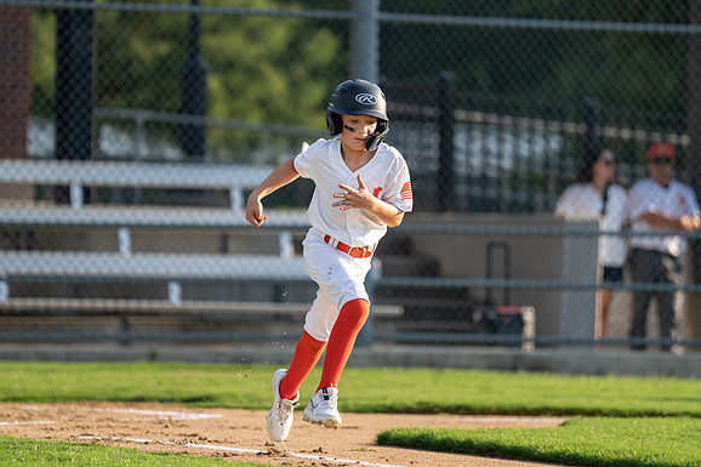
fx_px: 5703
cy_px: 202
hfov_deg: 7.0
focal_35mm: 293
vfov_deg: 4.7
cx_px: 329
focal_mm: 200
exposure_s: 1/3200
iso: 400
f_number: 2.8
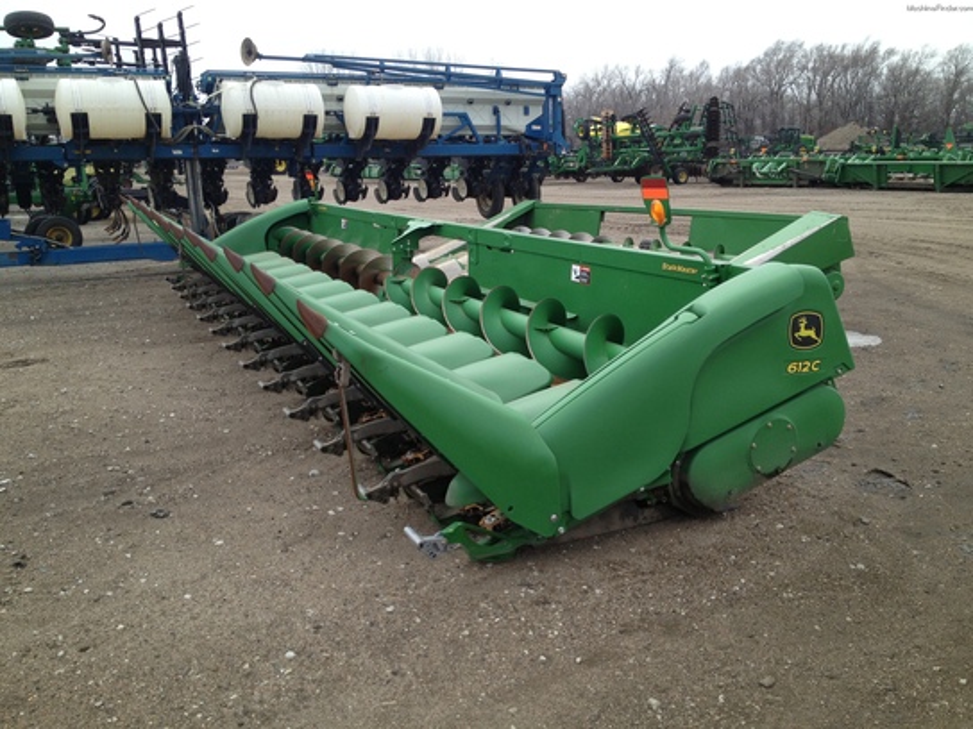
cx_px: 486
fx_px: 984
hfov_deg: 52.6
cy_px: 364
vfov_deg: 40.7
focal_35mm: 35
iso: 50
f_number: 2.4
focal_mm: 4.28
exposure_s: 1/606
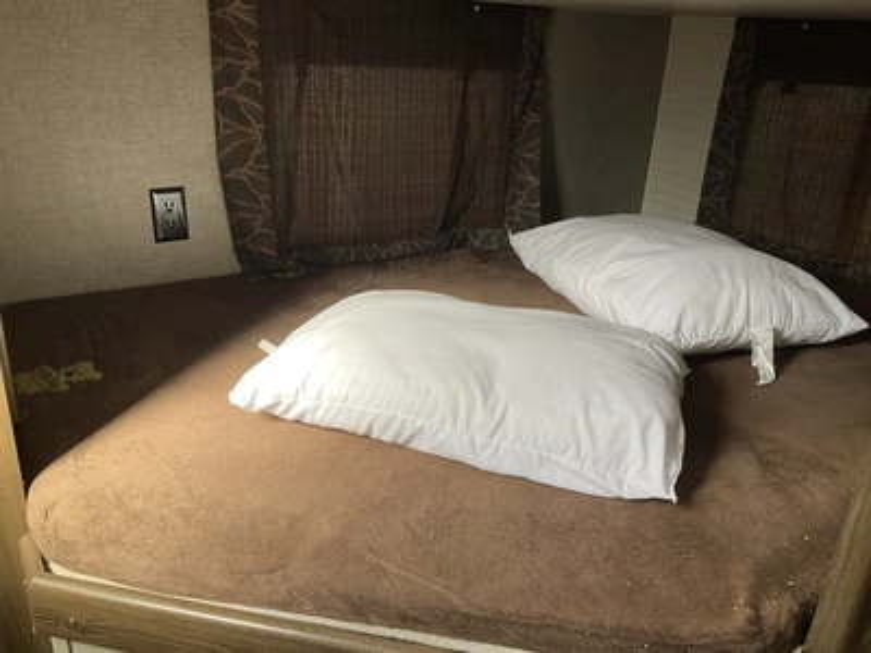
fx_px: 730
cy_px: 326
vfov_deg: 48.2
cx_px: 436
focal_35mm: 29
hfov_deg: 61.7
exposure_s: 1/122
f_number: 1.8
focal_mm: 3
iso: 40
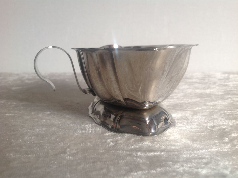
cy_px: 89
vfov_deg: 40.6
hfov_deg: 52.7
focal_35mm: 35
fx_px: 240
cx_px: 119
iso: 50
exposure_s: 1/17
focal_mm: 4.28
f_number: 2.4
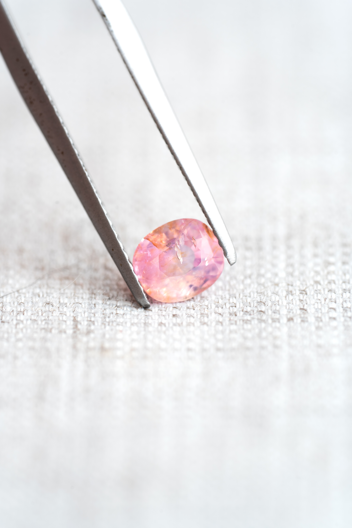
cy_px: 264
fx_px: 1320
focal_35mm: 90
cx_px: 176
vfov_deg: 22.6
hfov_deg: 15.2
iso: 100
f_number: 6.3
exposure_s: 1/6
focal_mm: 90
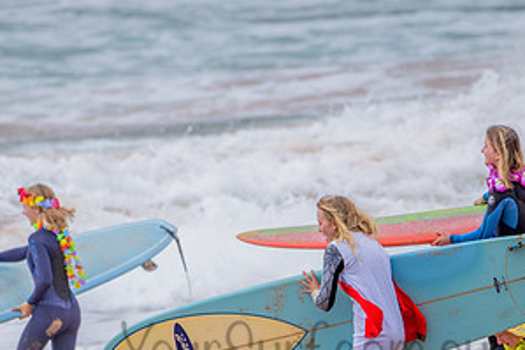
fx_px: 15376
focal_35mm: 1055
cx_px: 346
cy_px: 306
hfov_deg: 2.0
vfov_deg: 1.3
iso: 450
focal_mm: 500
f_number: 5.6
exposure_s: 1/2000
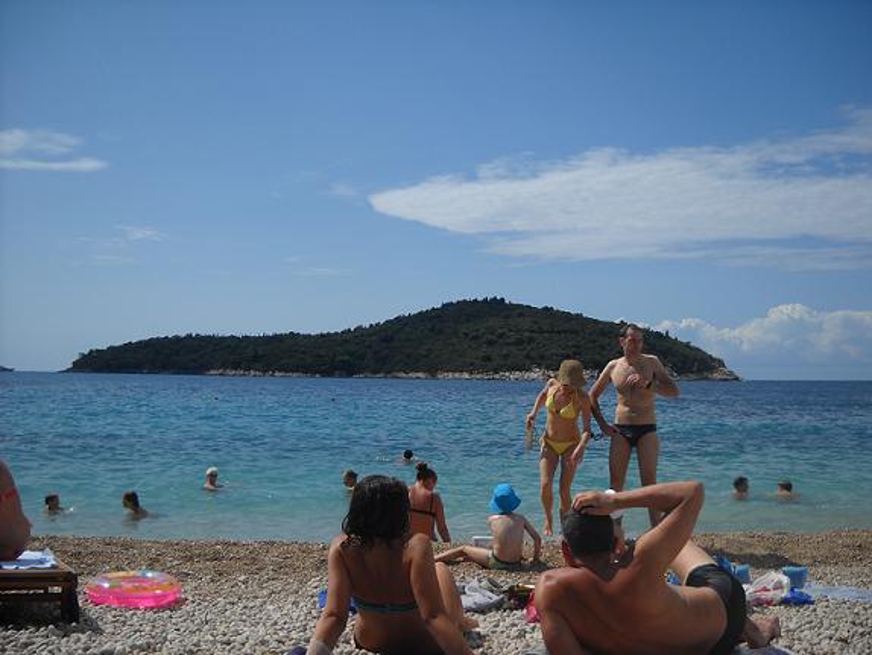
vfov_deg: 35.2
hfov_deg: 45.8
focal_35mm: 41
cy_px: 328
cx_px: 436
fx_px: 1033
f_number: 5.5
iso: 64
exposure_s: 1/569
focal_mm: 6.72
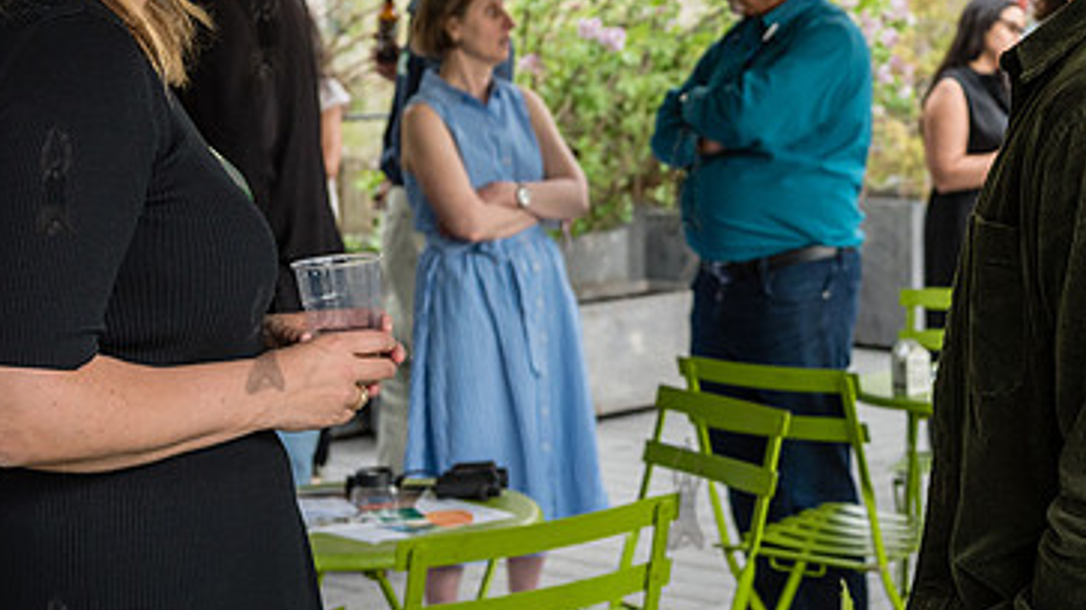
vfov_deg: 14.5
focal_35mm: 83
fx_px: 2390
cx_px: 842
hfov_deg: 25.2
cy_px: 231
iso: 640
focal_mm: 42
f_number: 4
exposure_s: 1/400
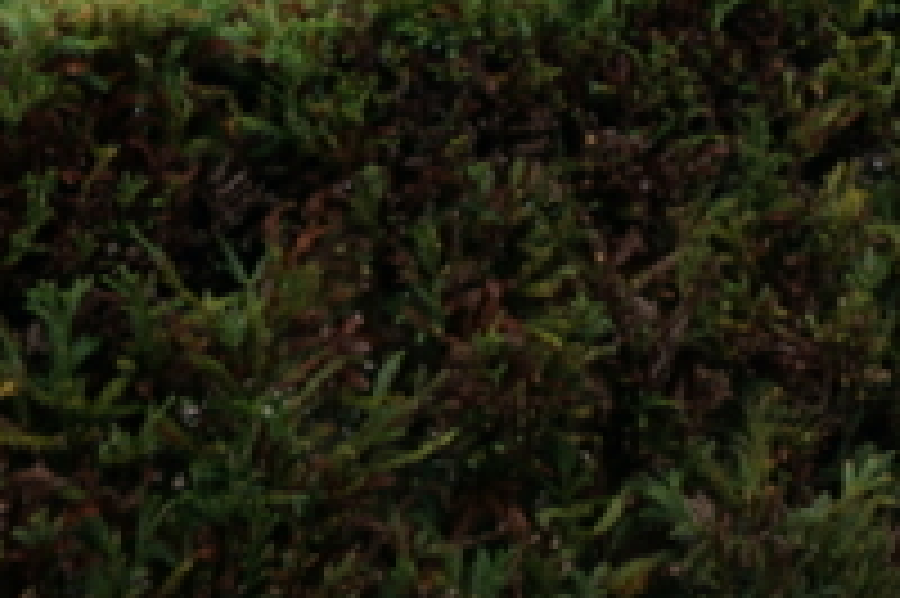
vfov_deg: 17.3
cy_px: -259
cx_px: 639
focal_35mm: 72
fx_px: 1798
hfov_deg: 27.8
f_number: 4
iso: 200
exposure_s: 1/60
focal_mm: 16
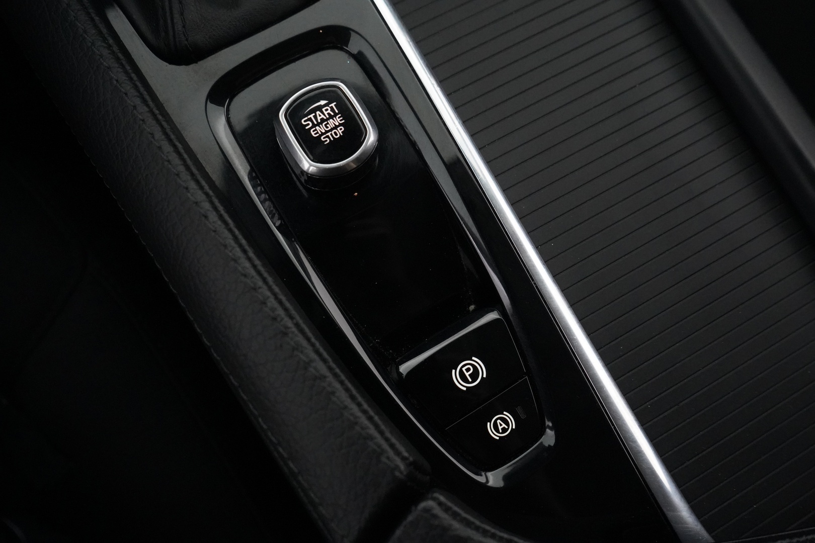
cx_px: 408
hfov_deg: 65.5
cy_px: 272
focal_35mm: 28
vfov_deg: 46.4
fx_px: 634
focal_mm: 28
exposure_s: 1/60
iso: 12800
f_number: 5.6
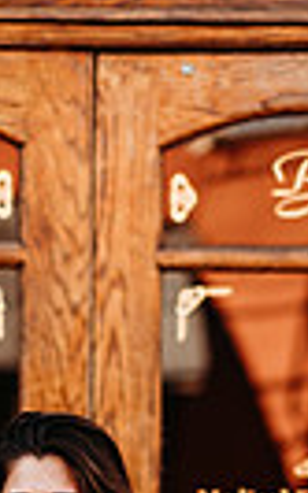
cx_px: -26
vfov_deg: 7.0
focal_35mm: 293
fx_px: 3939
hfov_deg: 4.5
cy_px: 801
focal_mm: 85
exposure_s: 1/500
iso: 125
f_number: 2
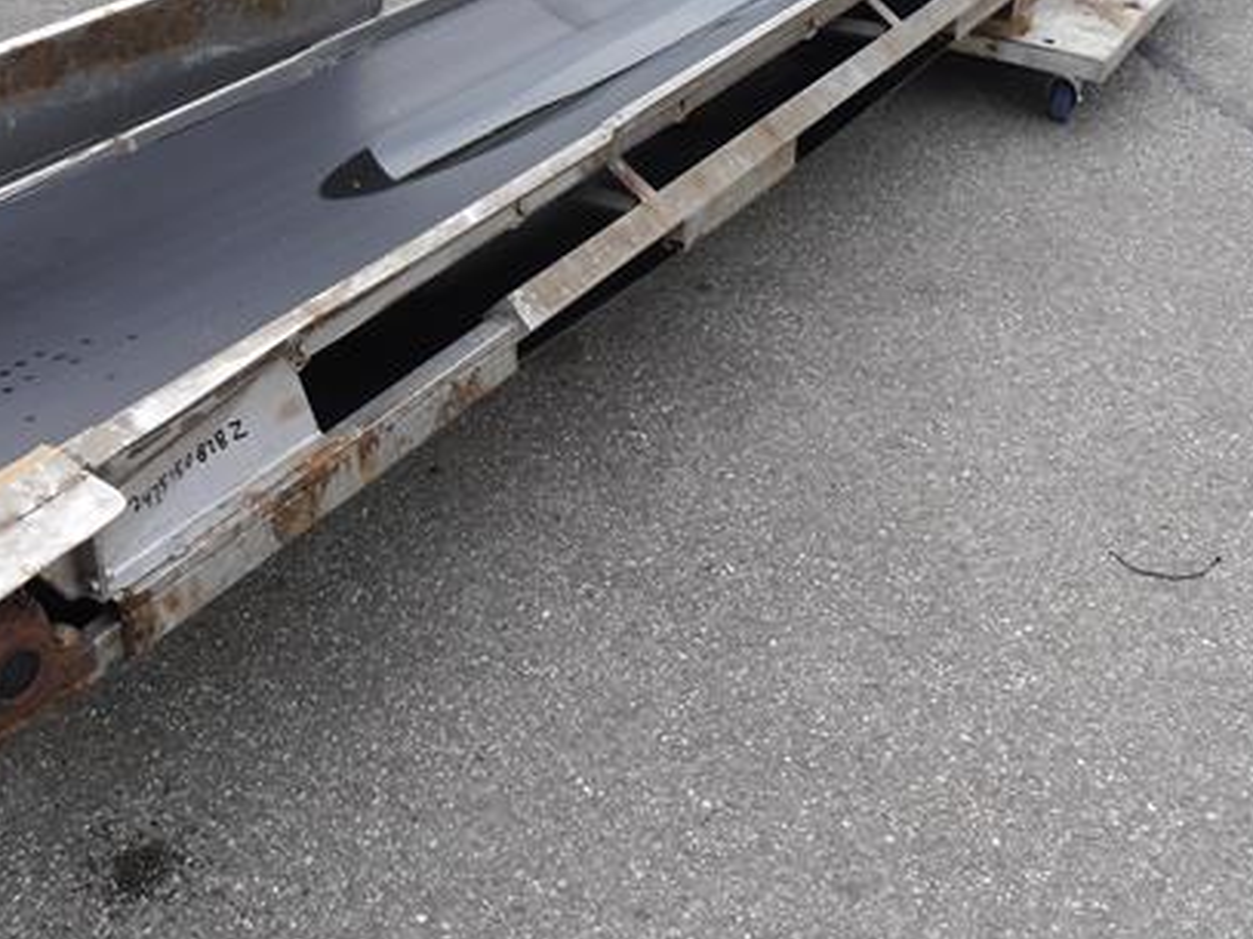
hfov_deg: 42.8
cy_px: 237
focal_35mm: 44
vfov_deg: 32.3
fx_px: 1592
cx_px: 506
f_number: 5
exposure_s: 1/160
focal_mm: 14
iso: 160
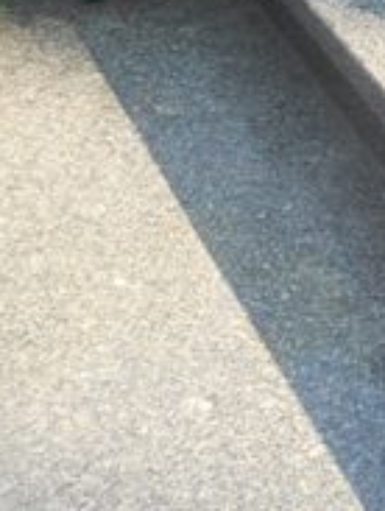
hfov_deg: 10.2
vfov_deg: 13.6
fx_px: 2113
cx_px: 505
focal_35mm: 143
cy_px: -17
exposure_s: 1/160
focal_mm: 6.72
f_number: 3.1
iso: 80
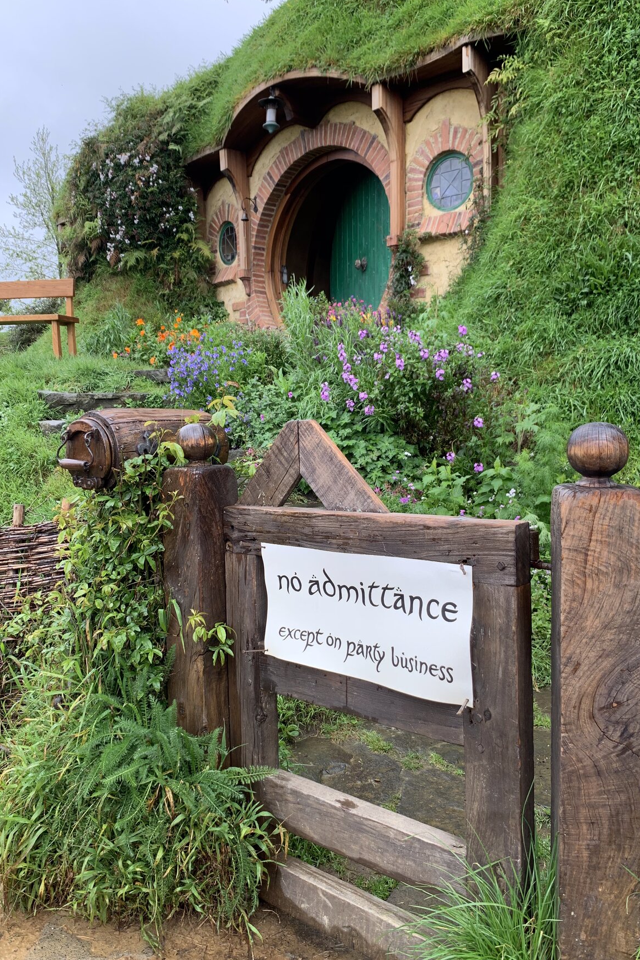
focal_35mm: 28
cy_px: 494
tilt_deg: -5.5
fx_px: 746
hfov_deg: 46.4
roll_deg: +0.5
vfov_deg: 65.5
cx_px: 309
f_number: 1.8
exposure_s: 1/426
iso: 25
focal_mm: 4.25
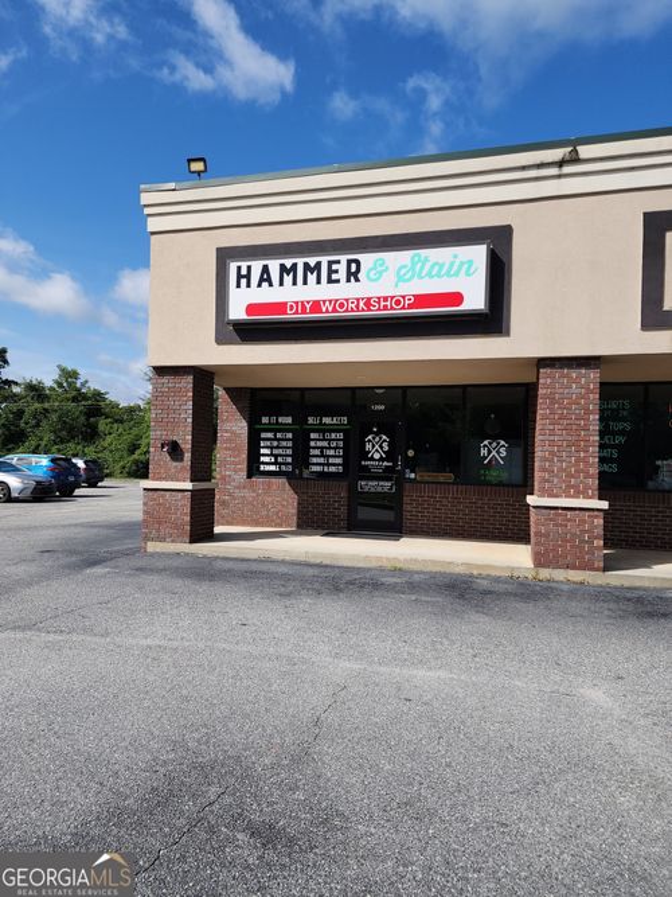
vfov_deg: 73.9
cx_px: 336
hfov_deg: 58.9
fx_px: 596
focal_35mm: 23
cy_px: 448
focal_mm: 6.4
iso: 12
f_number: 1.8
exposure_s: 1/1387
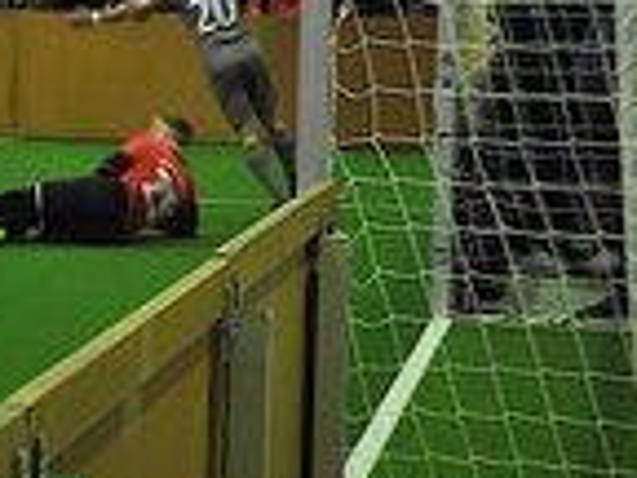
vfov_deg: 8.8
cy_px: 71
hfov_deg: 11.6
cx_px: -31
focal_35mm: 168
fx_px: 3092
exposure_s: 1/30
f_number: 4.8
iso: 1100
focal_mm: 42
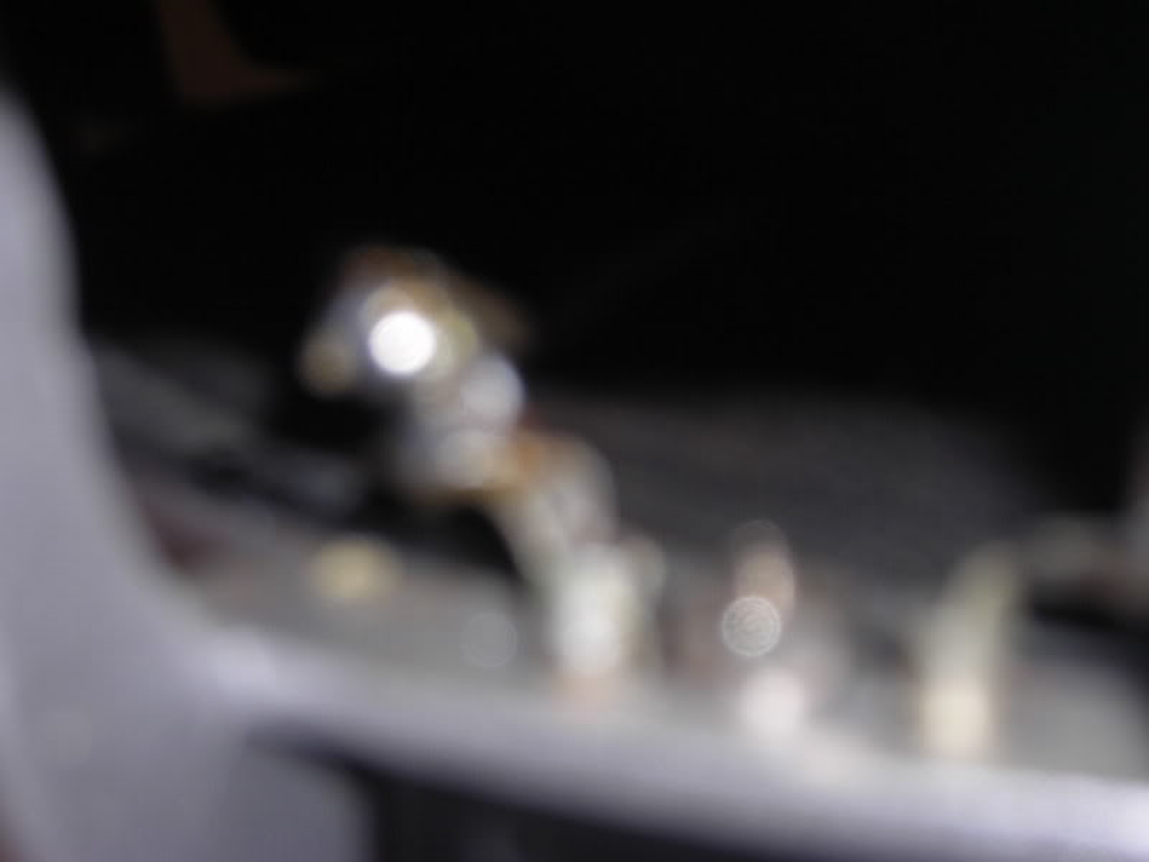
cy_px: 431
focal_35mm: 116
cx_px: 574
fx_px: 3850
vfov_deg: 12.8
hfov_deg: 17.0
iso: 50
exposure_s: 1/60.1
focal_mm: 19.2
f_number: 5.3
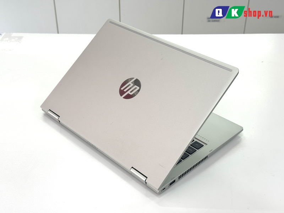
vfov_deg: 30.3
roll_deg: +1.1
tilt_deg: -32.9
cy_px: 106
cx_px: 142
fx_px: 394
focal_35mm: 48
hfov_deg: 39.7
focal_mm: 6.76
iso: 50
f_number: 1.78
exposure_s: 1/200
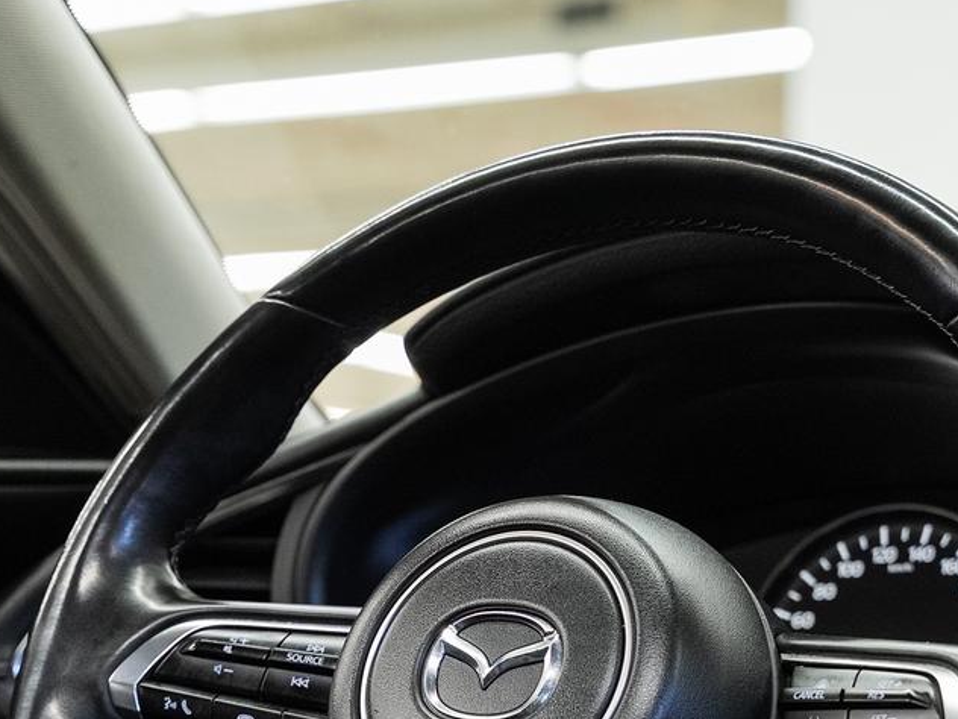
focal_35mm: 107
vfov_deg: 13.7
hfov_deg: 18.4
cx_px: 494
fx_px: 2961
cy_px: 683
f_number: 4
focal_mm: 44
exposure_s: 1/40
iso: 1000
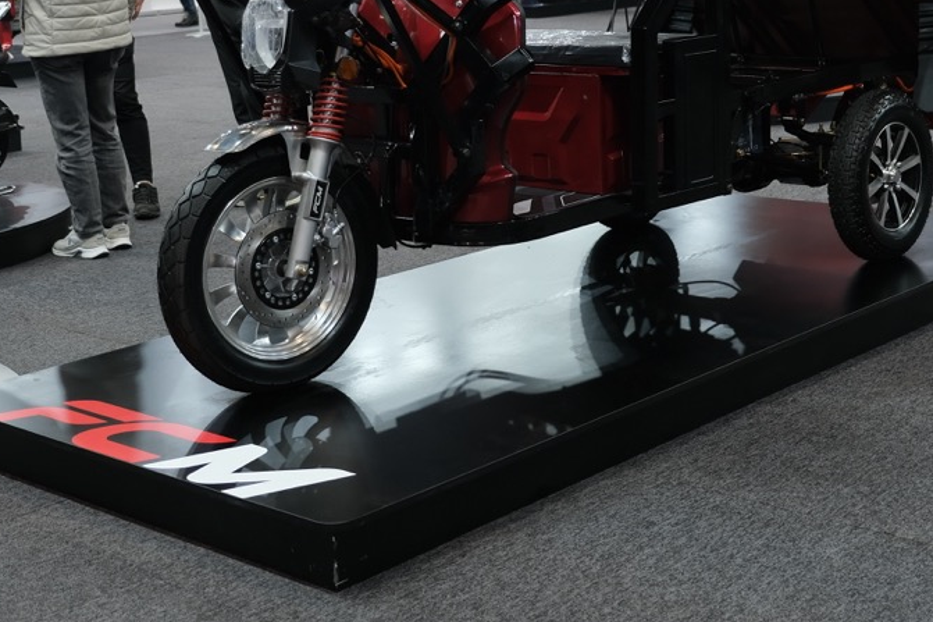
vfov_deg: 21.8
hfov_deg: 32.9
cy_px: 67
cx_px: 469
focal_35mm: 61
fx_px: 1580
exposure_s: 1/100
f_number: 3.2
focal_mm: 21.4
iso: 400
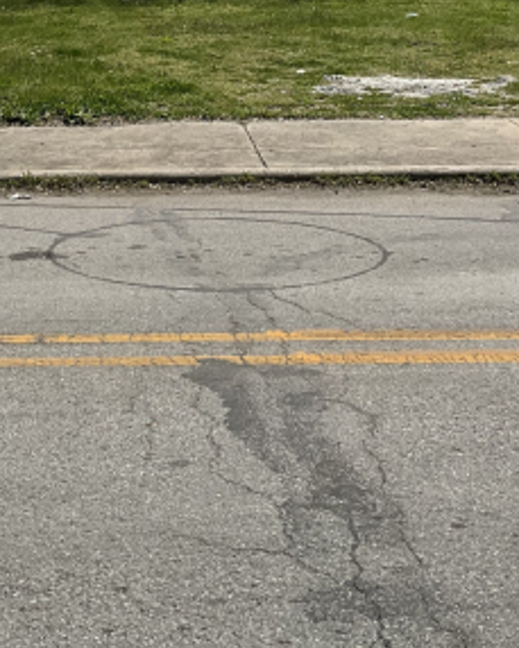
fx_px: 1267
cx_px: 161
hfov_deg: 23.0
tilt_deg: +0.6
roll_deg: +0.2
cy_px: -76
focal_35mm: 66
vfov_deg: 26.3
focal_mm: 3
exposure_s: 1/4065
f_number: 1.8
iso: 25
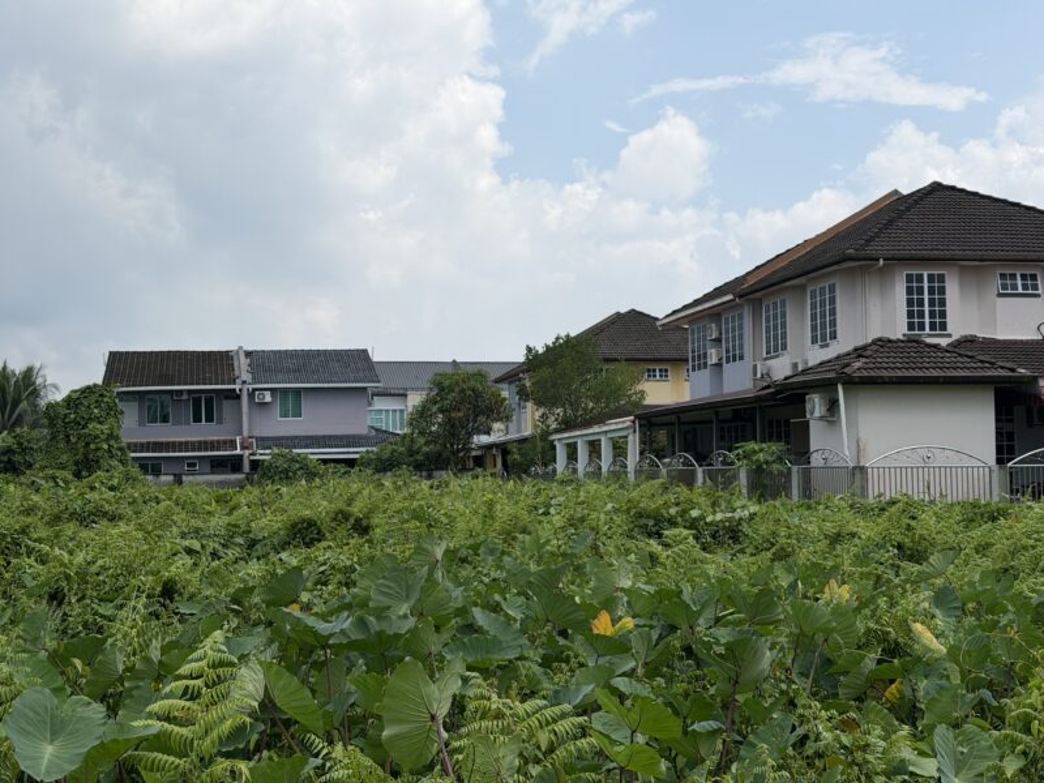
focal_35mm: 48
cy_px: 392
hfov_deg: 39.7
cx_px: 522
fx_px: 1448
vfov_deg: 30.3
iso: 80
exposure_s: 1/8772
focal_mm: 6.76
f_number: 1.78
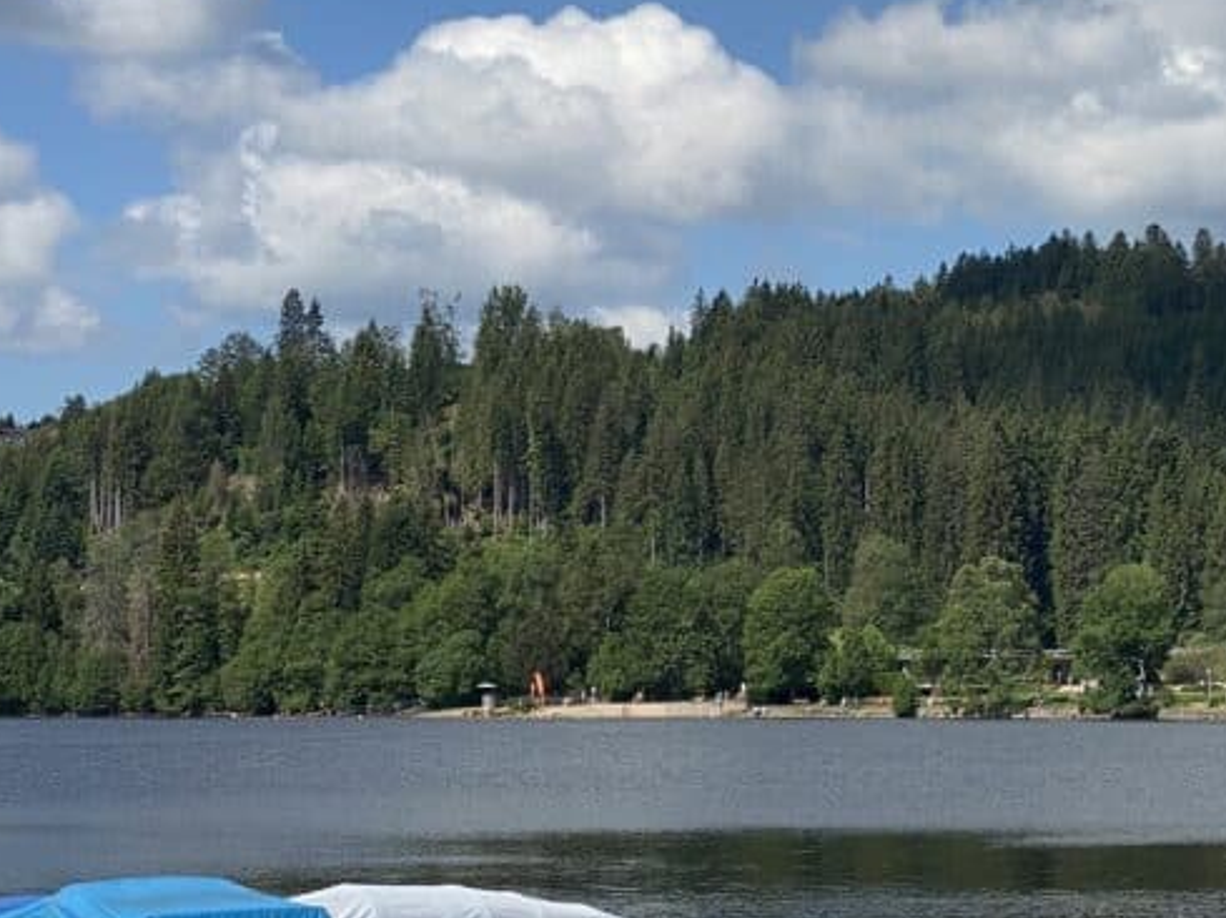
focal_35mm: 109
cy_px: 406
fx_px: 3858
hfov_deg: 17.9
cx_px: 923
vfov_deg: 13.6
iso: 20
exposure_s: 1/2398
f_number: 2
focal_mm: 6
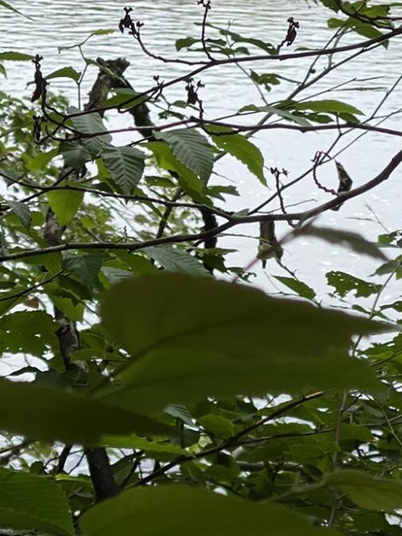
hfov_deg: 7.8
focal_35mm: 189
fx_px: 2926
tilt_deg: -6.3
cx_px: 329
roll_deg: -2.5
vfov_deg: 10.4
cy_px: 9
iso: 32
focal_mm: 7.5
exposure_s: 1/528
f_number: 2.2
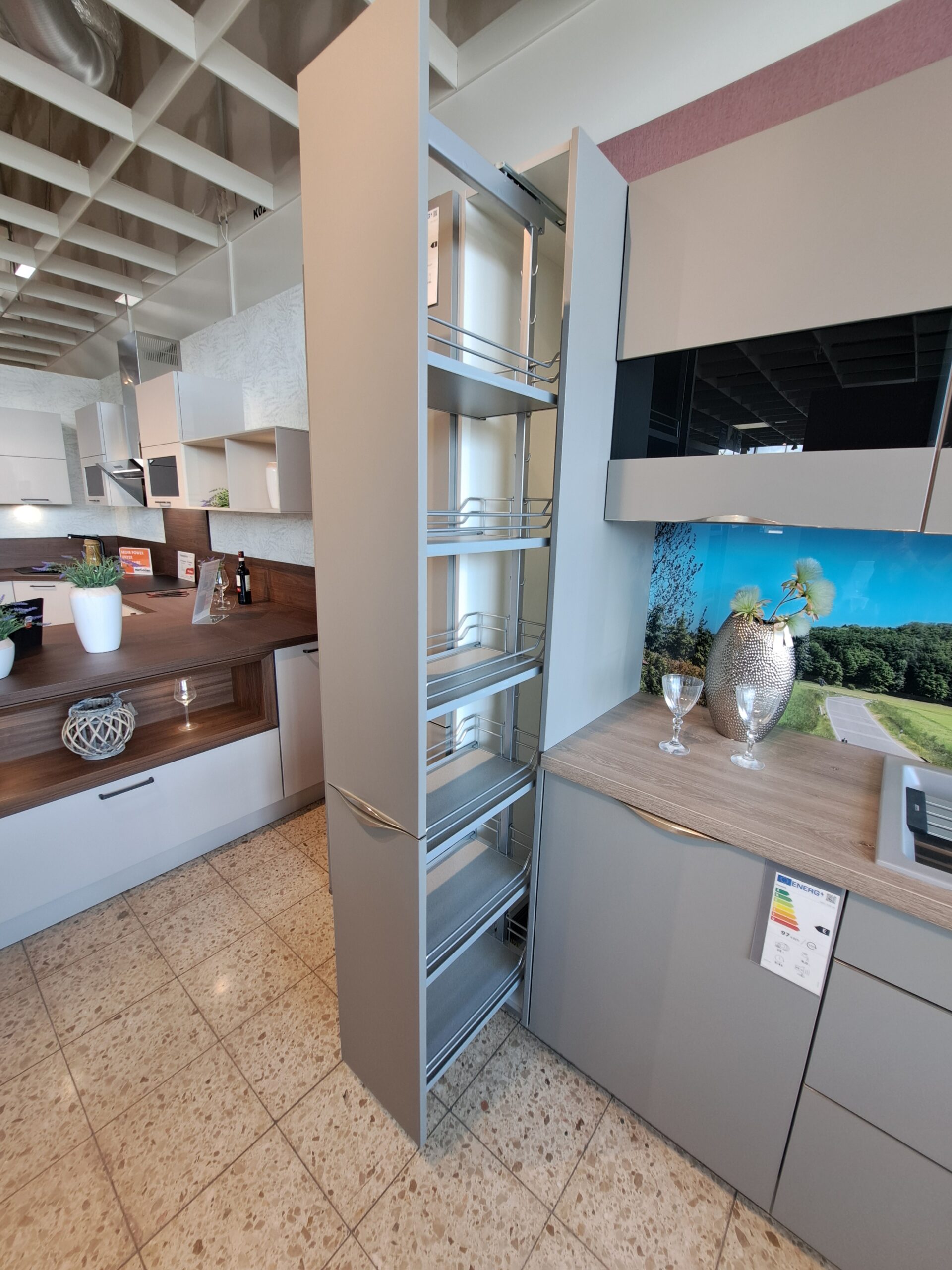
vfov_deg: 106.2
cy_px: 635
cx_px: 476
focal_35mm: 13
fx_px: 477
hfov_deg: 89.9
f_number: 2.2
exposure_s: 1/50
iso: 64
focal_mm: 1.74
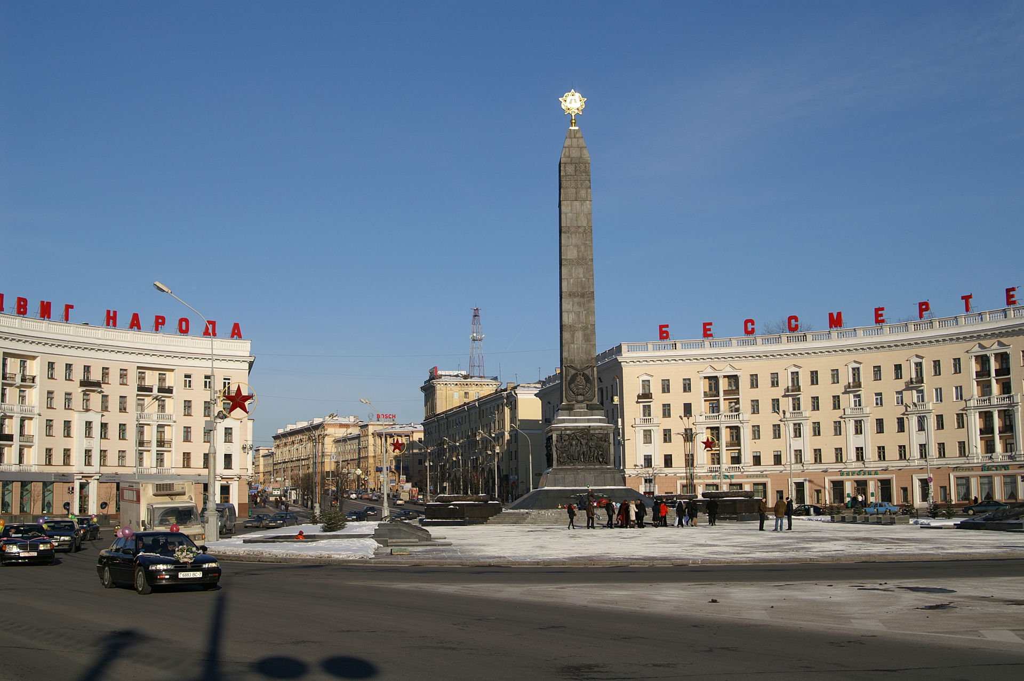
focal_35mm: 42
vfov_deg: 31.8
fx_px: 1194
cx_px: 512
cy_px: 340
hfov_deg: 46.4
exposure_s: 1/1500
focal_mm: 28
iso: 100
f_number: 5.6
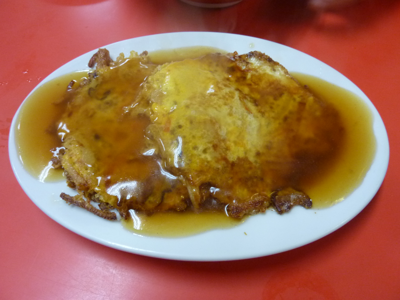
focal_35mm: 25
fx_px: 289
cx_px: 200
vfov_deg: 54.9
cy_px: 150
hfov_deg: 69.4
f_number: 3.3
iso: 320
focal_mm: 4.1
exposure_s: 1/30
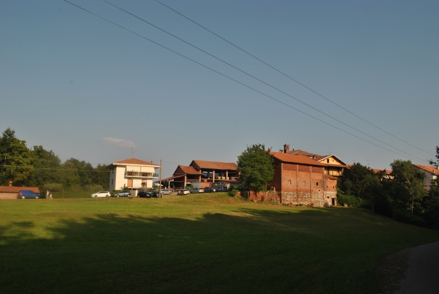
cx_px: 220
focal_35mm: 27
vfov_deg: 48.0
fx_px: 330
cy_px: 147
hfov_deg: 67.3
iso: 100
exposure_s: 1/250
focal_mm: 18
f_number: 8
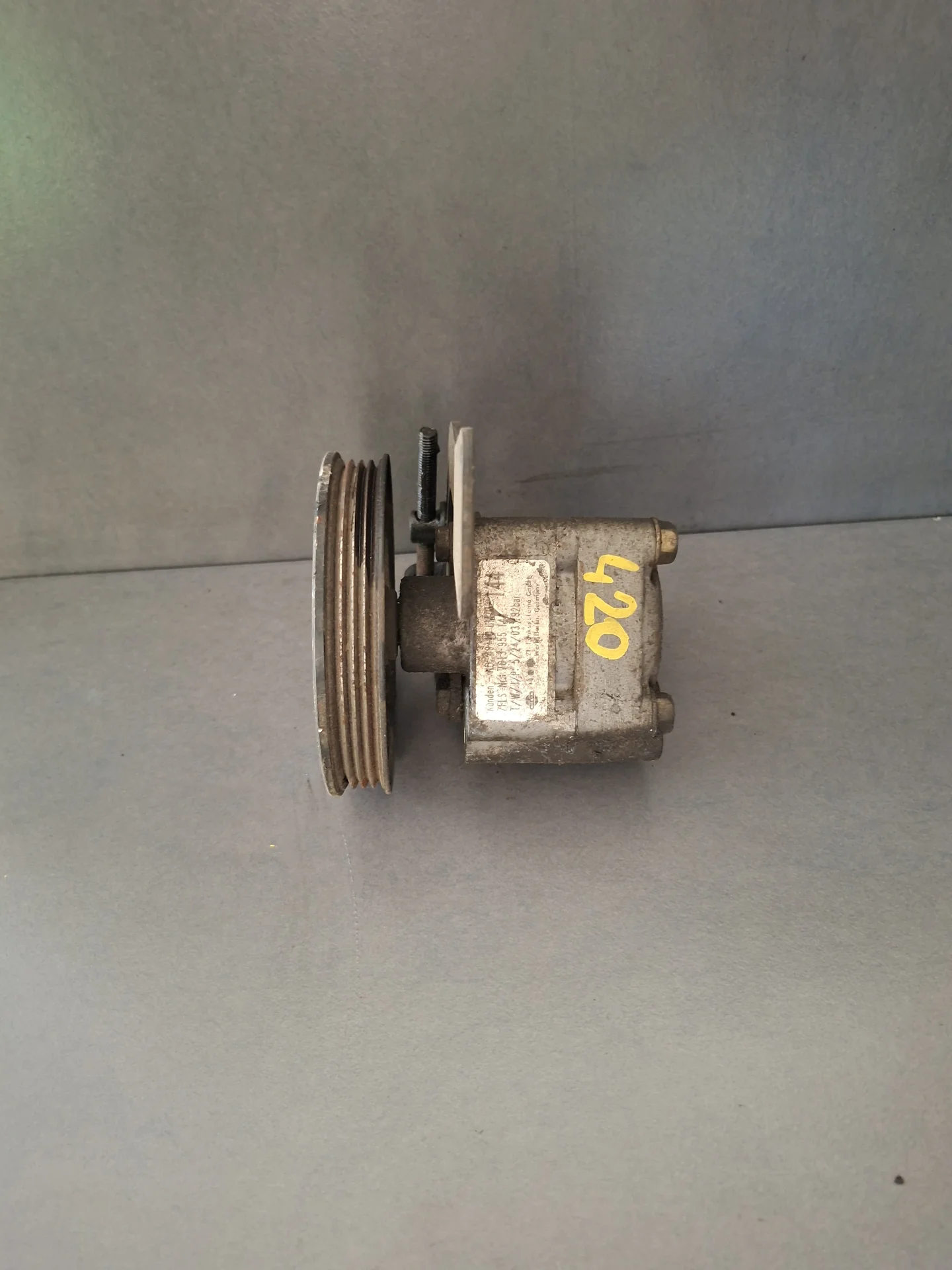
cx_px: 476
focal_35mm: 23
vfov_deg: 73.9
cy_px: 635
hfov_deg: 58.9
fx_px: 843
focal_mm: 5.54
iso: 640
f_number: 1.8
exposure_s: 1/24
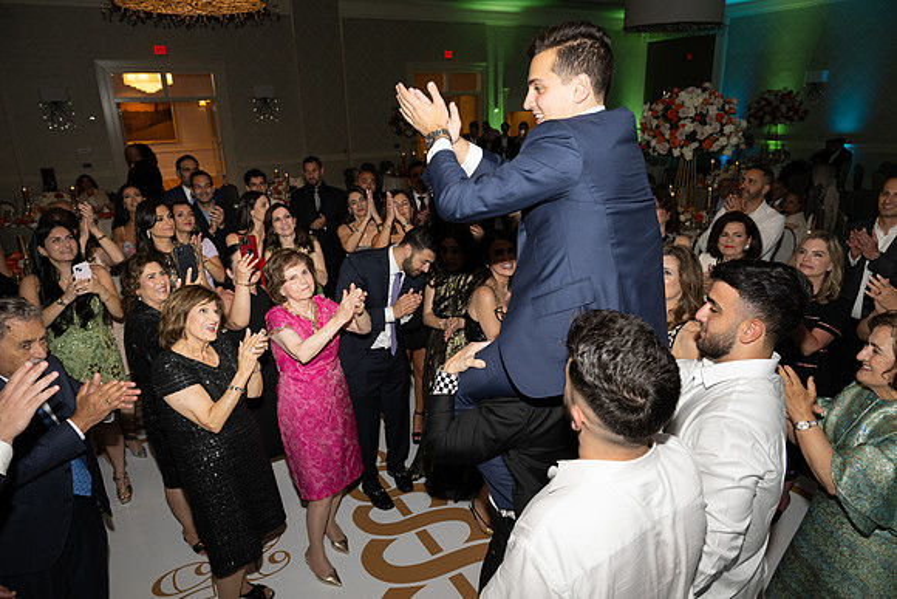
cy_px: 300
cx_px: 448
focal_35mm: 24
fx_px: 598
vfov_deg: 53.2
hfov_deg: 73.7
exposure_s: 1/100
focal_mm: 24
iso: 800
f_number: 5.6
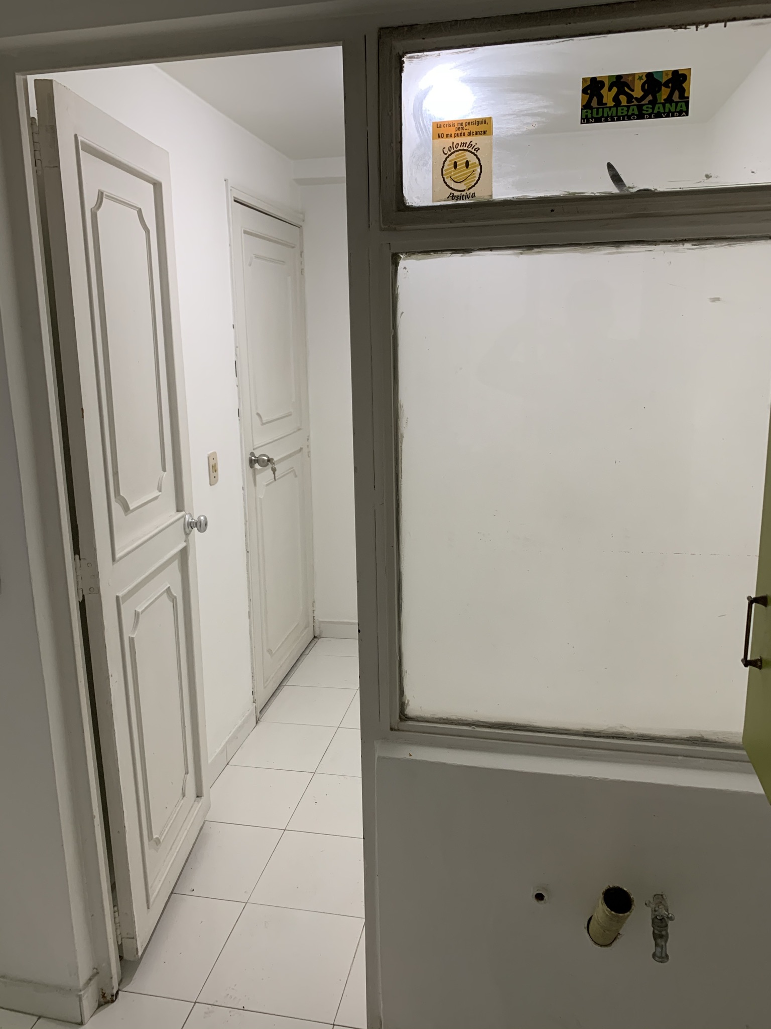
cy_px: 514
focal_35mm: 26
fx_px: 772
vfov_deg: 67.3
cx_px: 386
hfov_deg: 53.1
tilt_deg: -9.7
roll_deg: +1.3
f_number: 1.8
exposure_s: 1/60
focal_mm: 4.25
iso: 100
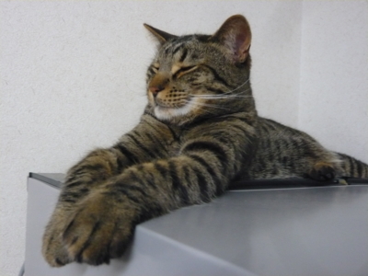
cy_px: 138
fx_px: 361
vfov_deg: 41.8
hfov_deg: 54.0
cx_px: 184
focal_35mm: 34
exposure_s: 1/10
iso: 400
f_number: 3.1
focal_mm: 5.5
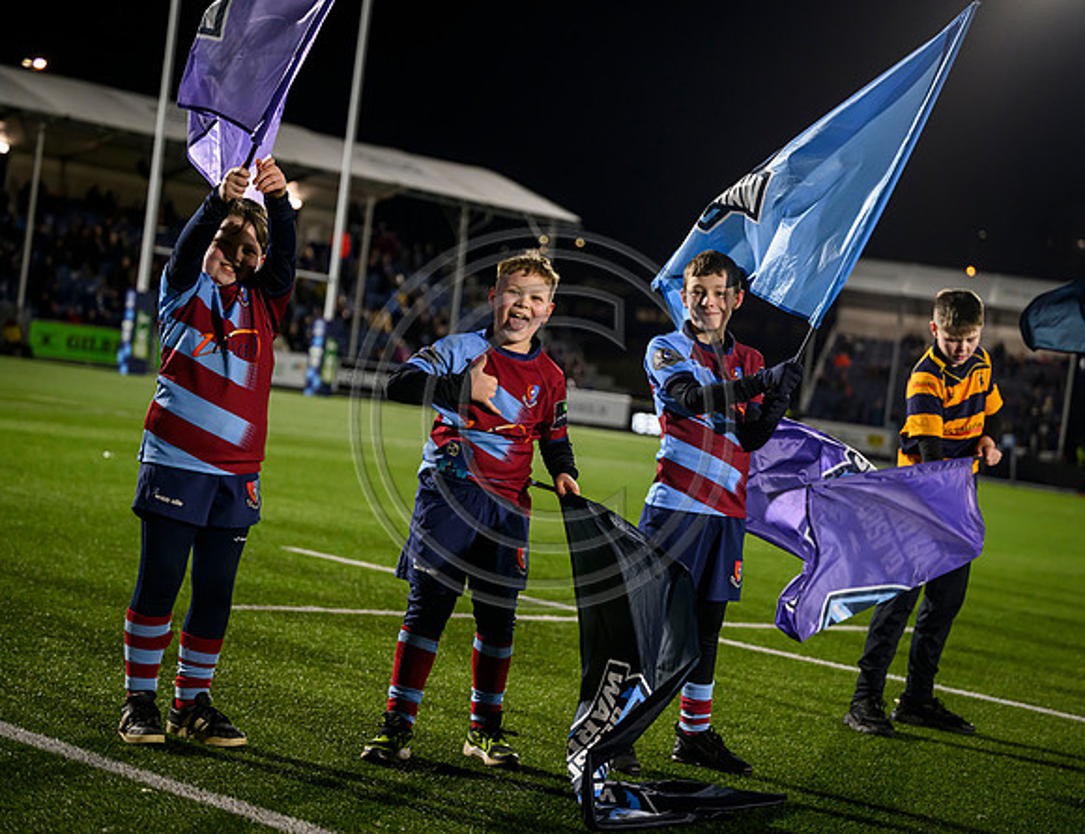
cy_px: 417
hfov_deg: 25.1
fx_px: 2436
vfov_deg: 19.4
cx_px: 549
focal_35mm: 77
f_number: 2.8
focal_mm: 70
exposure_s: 1/1250
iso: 2500
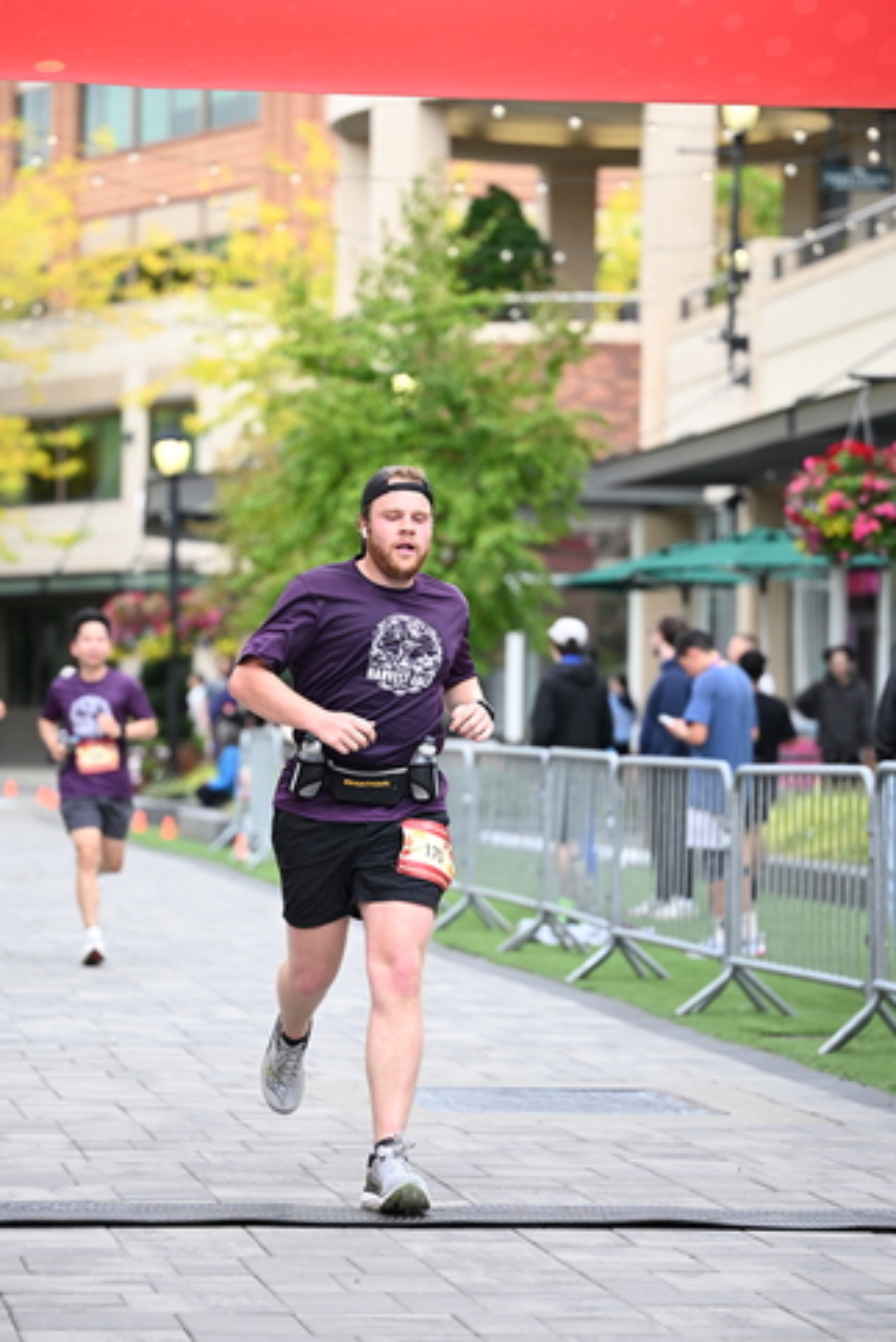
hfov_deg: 11.7
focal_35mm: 117
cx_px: 412
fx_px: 4365
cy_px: 646
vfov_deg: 17.5
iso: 640
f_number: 2.8
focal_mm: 103
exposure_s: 1/1250
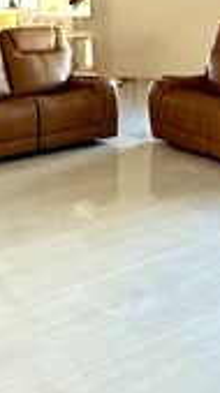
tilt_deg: -0.9
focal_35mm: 60
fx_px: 625
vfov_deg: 32.0
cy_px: -7
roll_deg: +1.6
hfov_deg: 19.9
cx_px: 138
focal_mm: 2.22
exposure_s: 1/99
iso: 160
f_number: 2.2
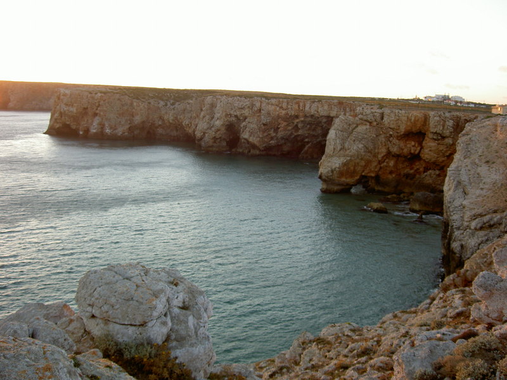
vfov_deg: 36.8
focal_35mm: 39
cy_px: 190
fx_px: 571
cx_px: 254
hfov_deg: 47.9
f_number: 2.8
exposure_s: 1/60
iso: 50
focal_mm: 8
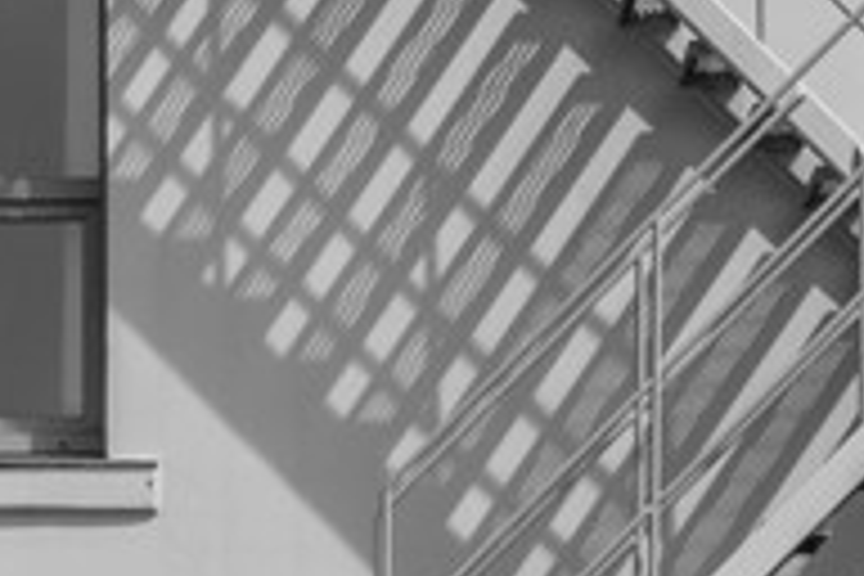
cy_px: -292
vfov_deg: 5.0
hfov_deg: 7.3
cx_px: -806
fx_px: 6527
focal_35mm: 272
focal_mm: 38.7
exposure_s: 1/1000
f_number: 5.3
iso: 200
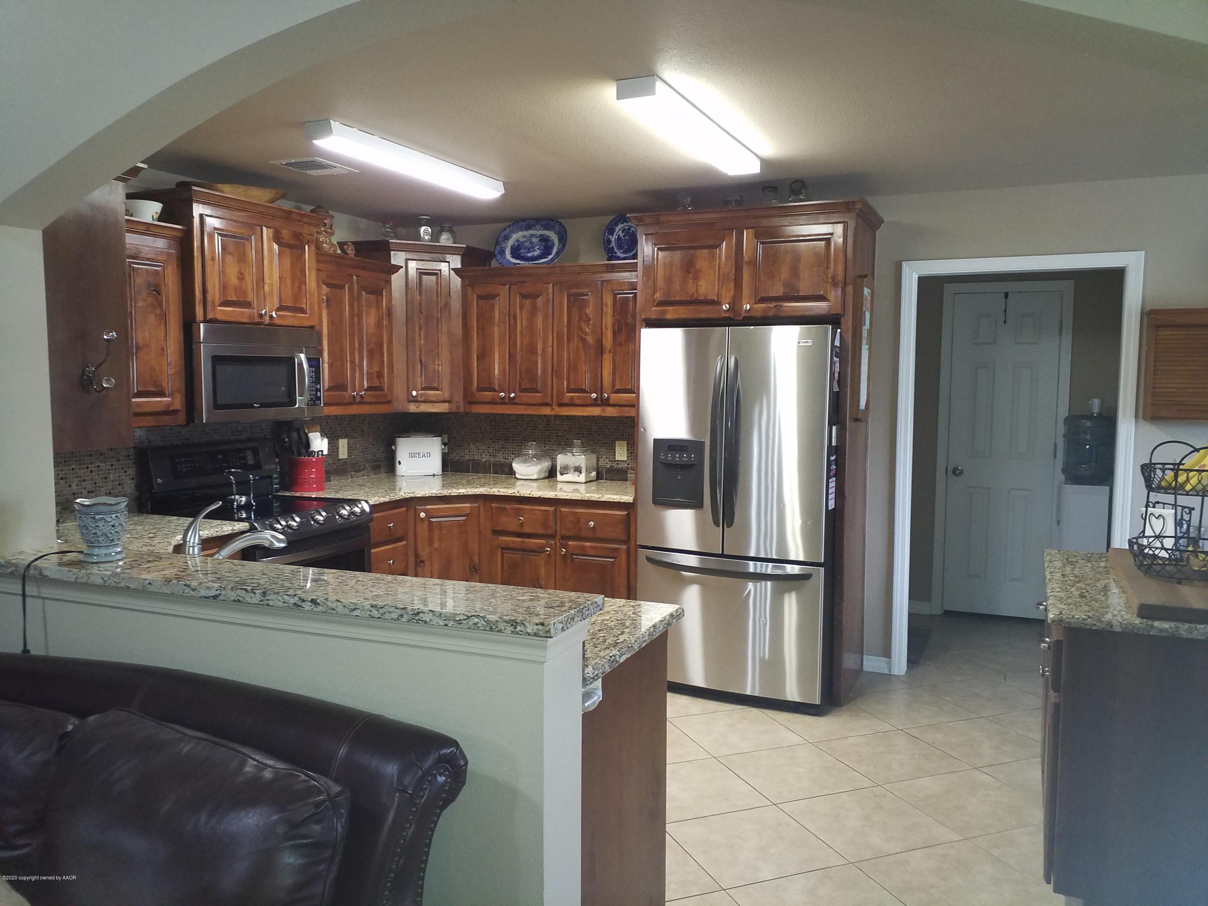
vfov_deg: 51.4
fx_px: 942
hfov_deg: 65.3
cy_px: 453
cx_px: 604
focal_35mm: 27
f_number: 1.9
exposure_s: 1/24
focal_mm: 3.6
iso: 125
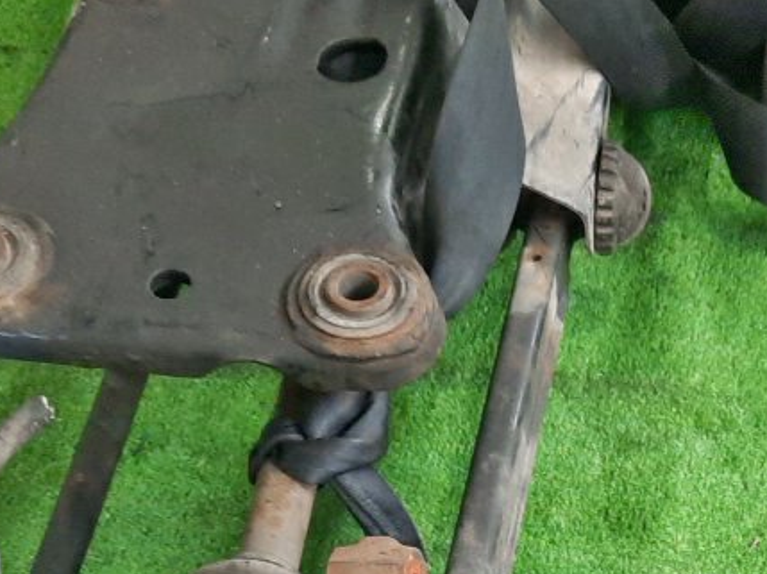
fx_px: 1860
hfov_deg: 22.7
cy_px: 848
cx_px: 703
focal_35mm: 84
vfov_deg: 16.1
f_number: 2
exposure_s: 1/50
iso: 327
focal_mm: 4.6
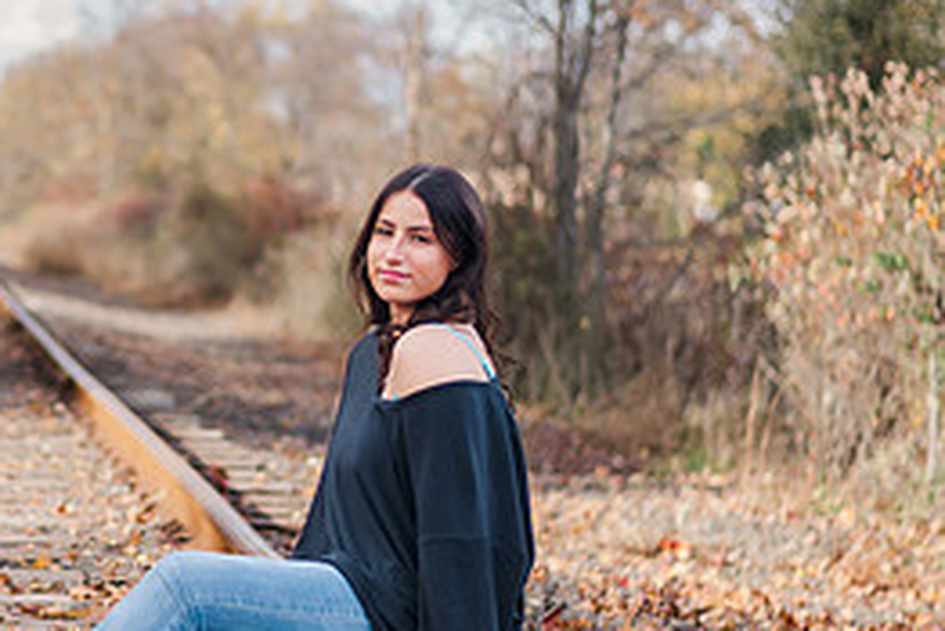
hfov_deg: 16.5
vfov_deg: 11.2
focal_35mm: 123
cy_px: 256
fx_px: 3230
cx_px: 134
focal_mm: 50
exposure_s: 1/640
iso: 100
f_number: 1.8
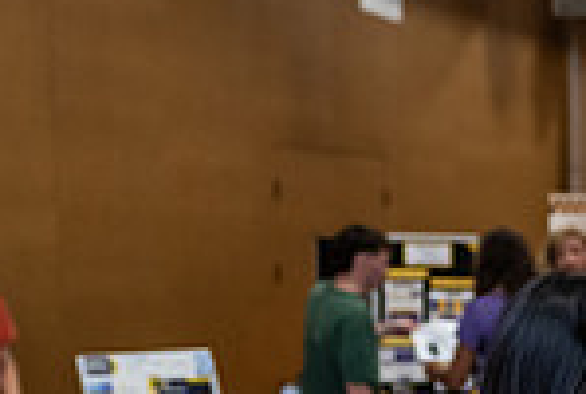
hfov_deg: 14.7
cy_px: 609
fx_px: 2153
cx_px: 814
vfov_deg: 10.1
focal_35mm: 132
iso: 2000
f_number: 3.2
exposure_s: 1/200
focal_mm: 34
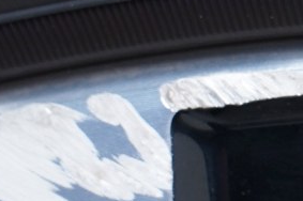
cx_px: 397
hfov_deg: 5.6
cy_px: 67
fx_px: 3077
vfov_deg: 3.7
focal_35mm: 366
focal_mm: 54
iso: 250
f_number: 7.1
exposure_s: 1/125
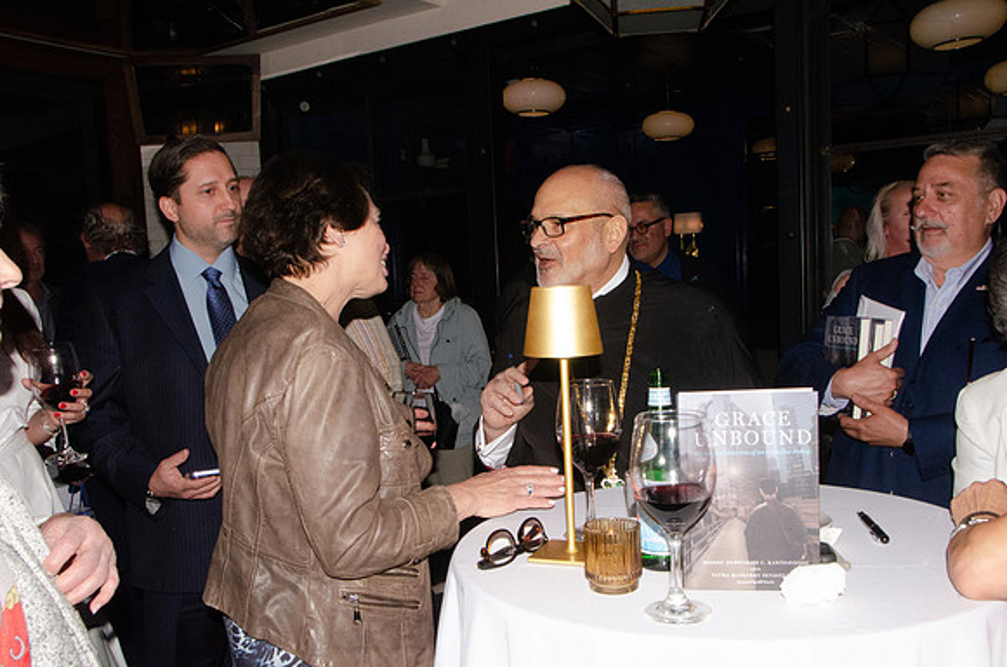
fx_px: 921
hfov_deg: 57.3
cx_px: 504
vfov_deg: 39.8
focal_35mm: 33
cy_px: 334
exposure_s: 1/250
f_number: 22
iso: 2500
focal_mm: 22
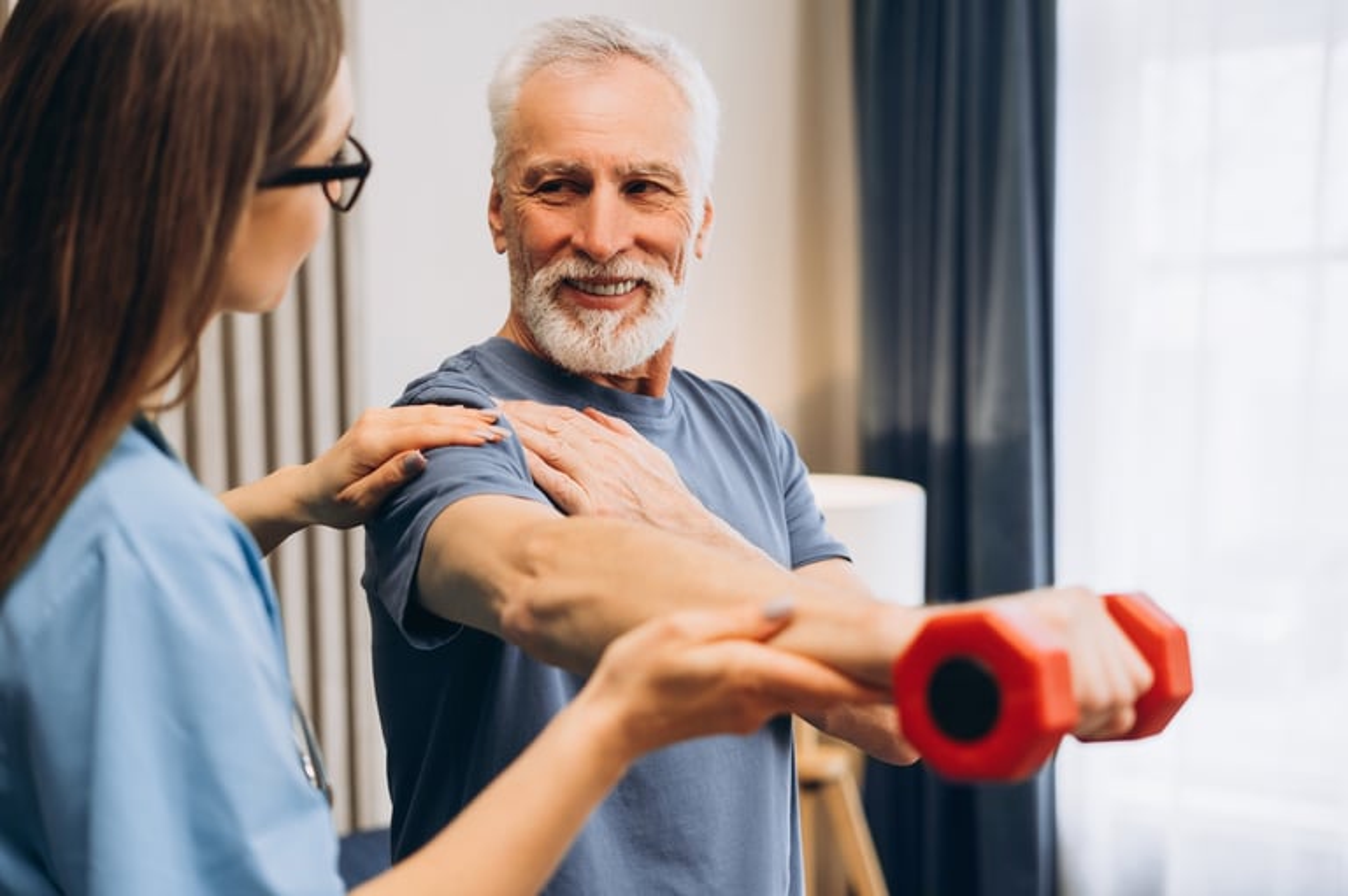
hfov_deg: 39.6
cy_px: 448
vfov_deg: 27.0
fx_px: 1871
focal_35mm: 50
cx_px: 674
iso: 400
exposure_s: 1/200
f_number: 2.2
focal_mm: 50
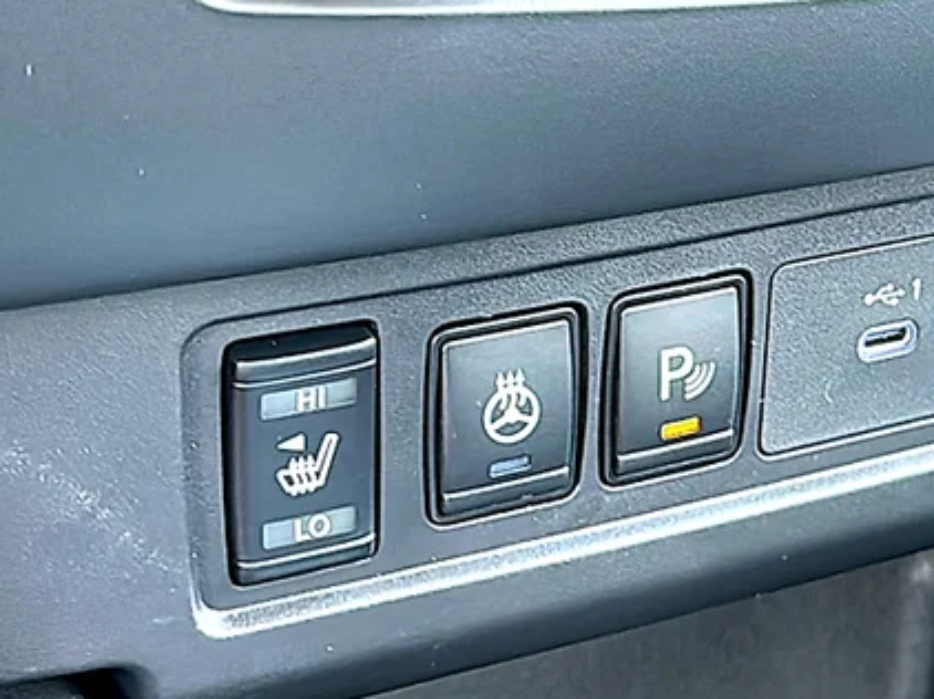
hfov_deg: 26.1
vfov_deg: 20.1
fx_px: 1969
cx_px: 764
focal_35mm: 73
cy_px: 364
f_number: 1.78
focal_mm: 6.86
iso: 320
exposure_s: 1/43
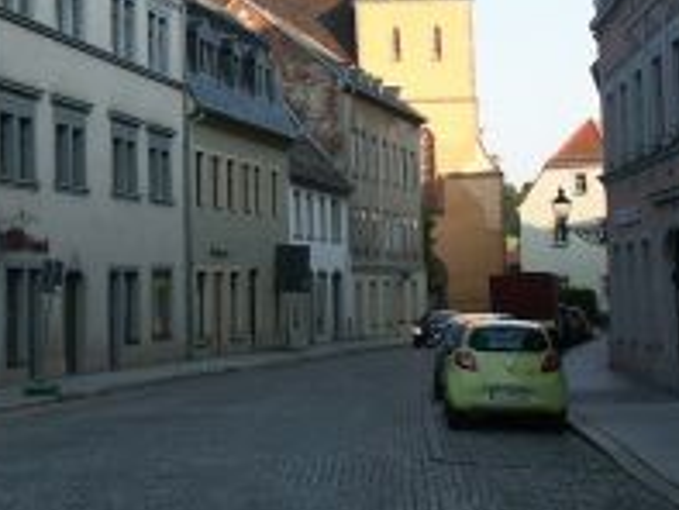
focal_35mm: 76
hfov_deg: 25.3
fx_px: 1492
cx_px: 152
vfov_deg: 19.2
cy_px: 81
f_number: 5.6
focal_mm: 7.81
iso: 100
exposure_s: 1/180
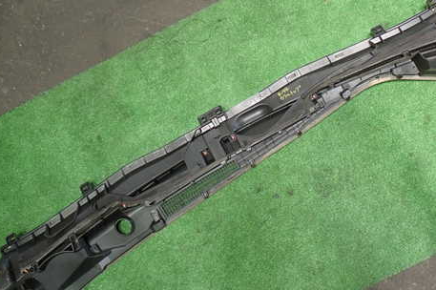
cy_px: 154
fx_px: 496
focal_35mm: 41
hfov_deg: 47.3
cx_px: 243
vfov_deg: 32.6
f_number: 2.3
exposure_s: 1/50
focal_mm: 5.4
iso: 200
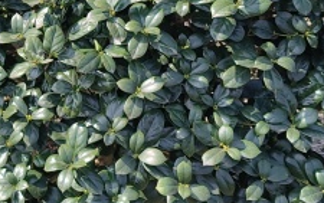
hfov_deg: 20.6
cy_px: 3
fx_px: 866
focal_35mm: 98
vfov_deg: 13.2
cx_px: 6
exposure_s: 1/1144
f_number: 1.8
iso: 80
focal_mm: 4.84
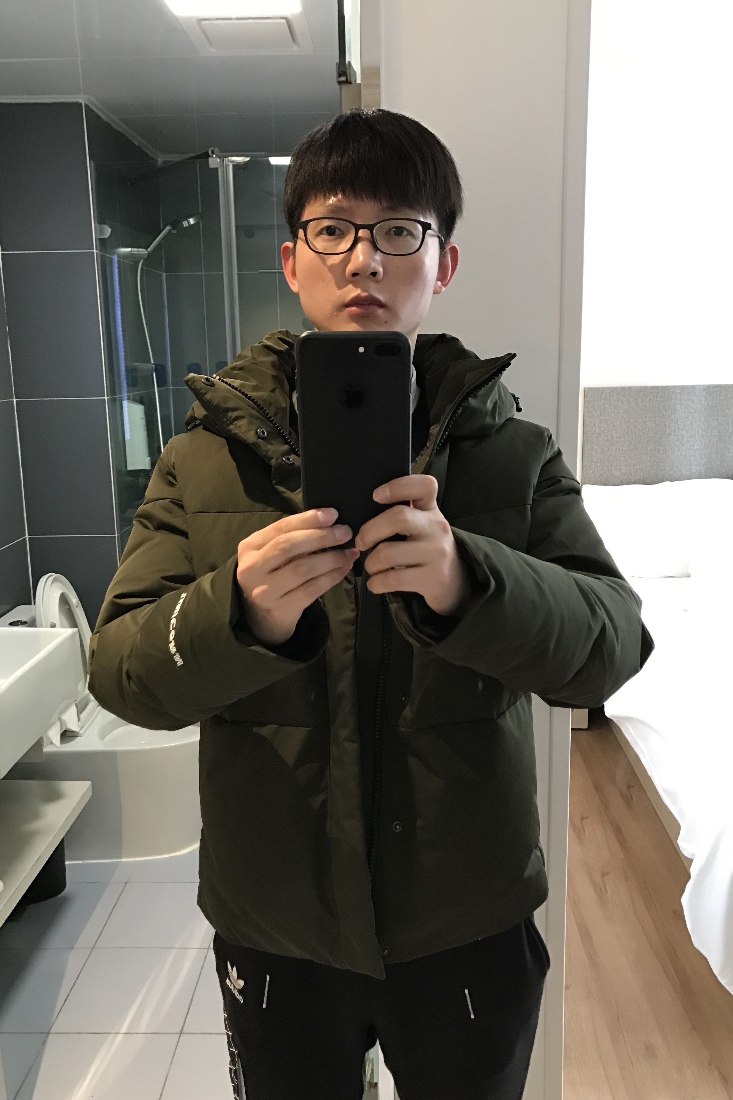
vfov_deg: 61.9
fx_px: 916
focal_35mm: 30
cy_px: 563
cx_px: 365
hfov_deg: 43.6
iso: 64
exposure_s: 1/17
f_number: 1.8
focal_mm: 3.99
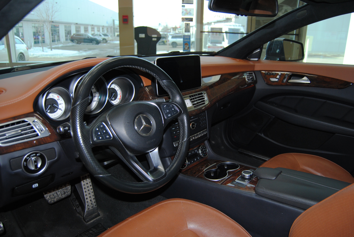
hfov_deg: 67.3
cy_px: 118
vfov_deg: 48.0
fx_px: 266
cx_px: 177
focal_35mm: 27
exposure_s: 1/60
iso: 200
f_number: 3.5
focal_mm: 18
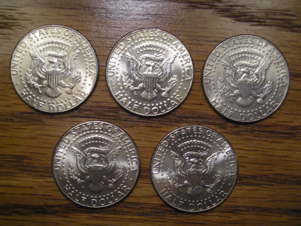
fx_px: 669
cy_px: 114
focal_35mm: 77
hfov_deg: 25.3
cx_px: 151
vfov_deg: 19.1
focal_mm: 12.3
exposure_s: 1/56.3
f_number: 3.9
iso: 311
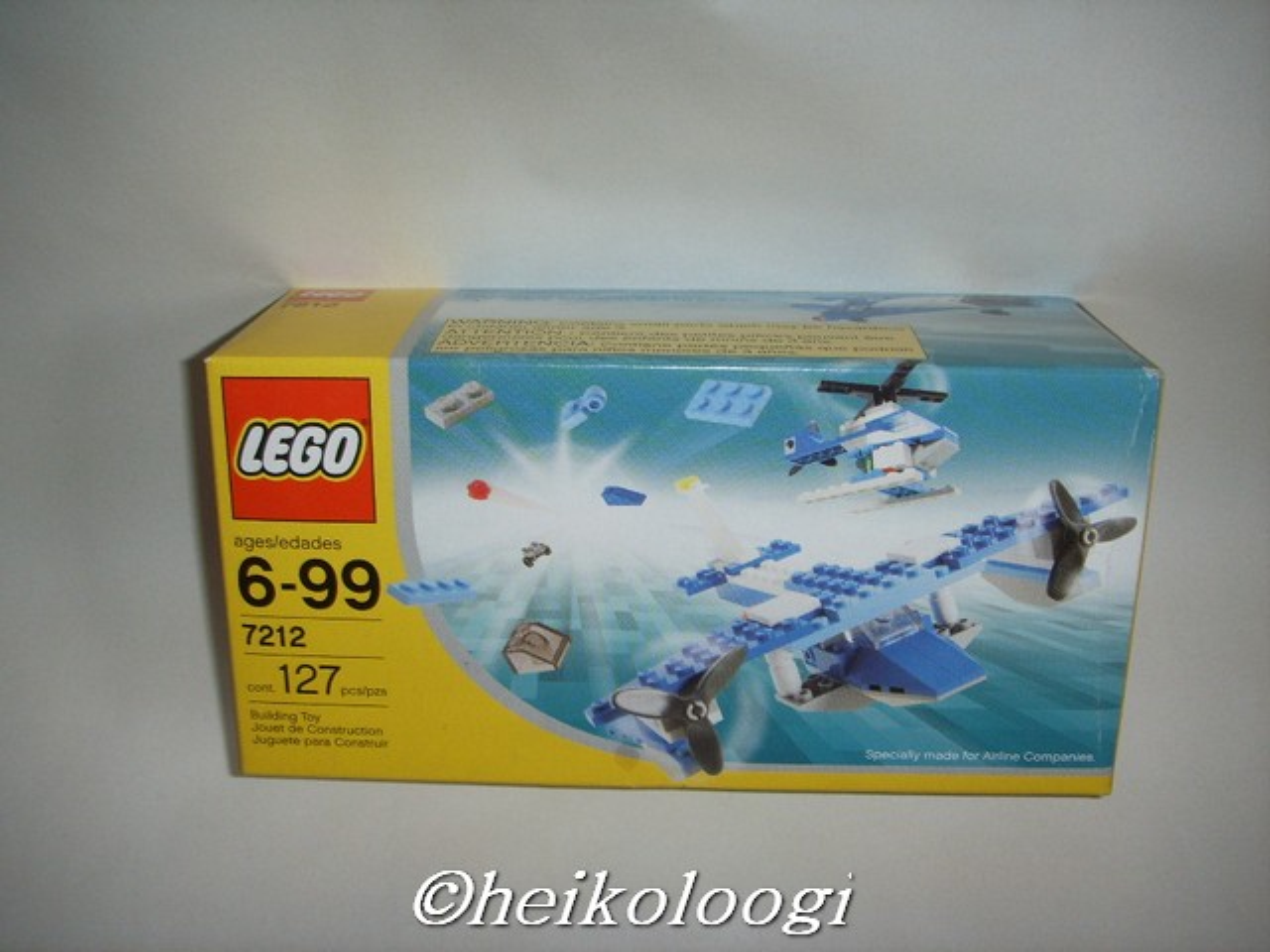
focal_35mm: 39
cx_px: 635
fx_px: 1431
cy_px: 476
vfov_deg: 36.8
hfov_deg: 47.9
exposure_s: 1/45
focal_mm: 6.6
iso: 100
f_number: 3.5
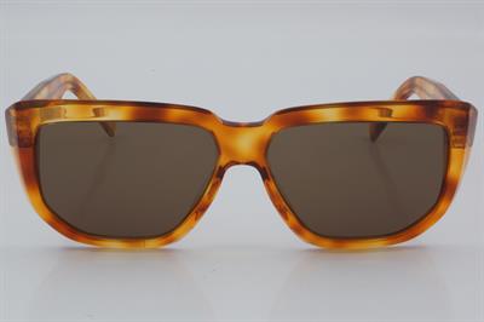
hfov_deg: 24.6
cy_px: 161
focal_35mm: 82
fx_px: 1108
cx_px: 242
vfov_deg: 16.5
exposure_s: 1/4
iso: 100
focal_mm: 55
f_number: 32
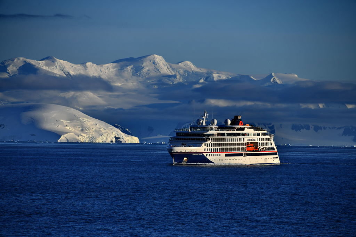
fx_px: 2967
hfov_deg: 6.9
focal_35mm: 300
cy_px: 118
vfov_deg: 4.6
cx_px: 178
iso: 200
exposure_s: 1/1250
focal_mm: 300
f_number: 8
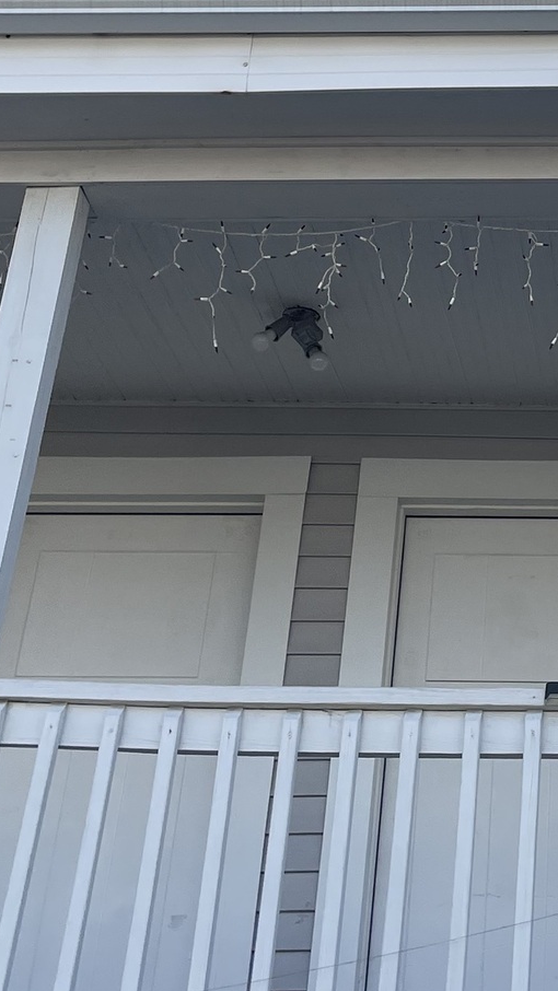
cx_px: 583
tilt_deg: +36.8
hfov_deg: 16.4
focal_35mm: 72
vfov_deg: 27.9
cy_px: 48
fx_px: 1893
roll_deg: -0.8
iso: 32
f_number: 1.6
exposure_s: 1/1742
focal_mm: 4.2
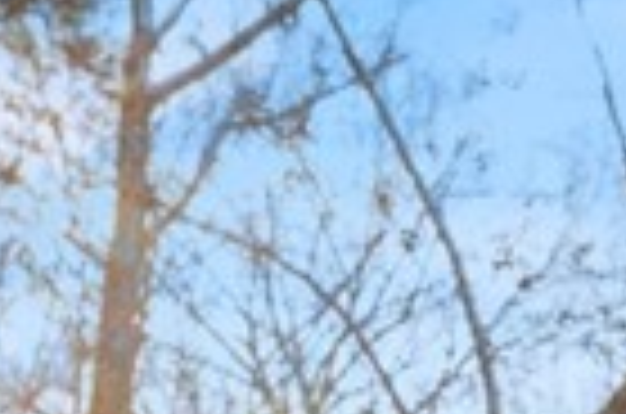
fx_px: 4754
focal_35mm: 274
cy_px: 1249
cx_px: 869
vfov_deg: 4.8
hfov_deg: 7.4
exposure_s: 1/50
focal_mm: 35
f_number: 8
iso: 100
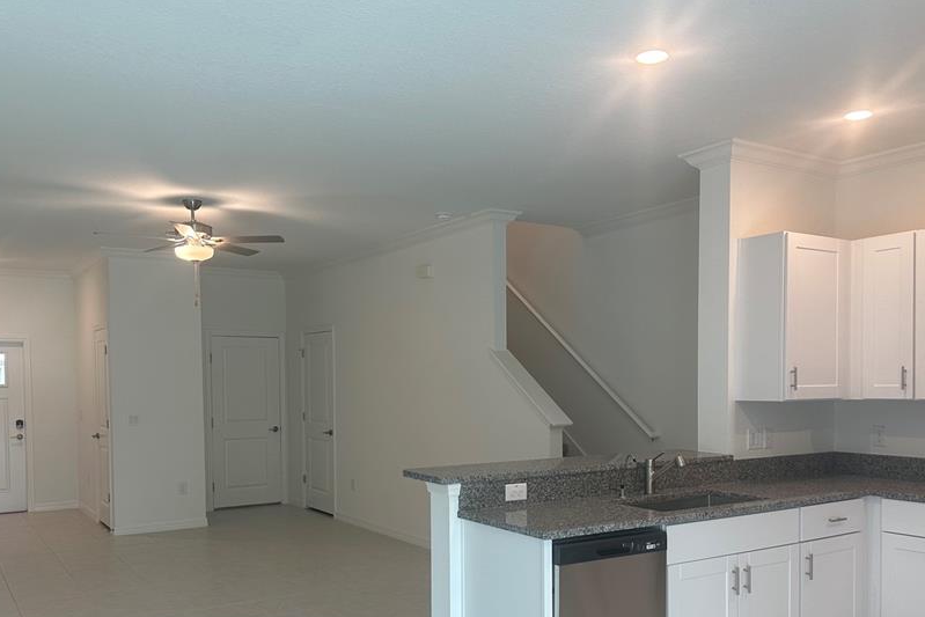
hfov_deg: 58.7
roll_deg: +0.3
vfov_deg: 40.7
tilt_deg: -2.4
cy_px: 405
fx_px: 822
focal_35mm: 32
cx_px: 471
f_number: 1.78
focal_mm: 6.86
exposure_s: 1/120
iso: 100
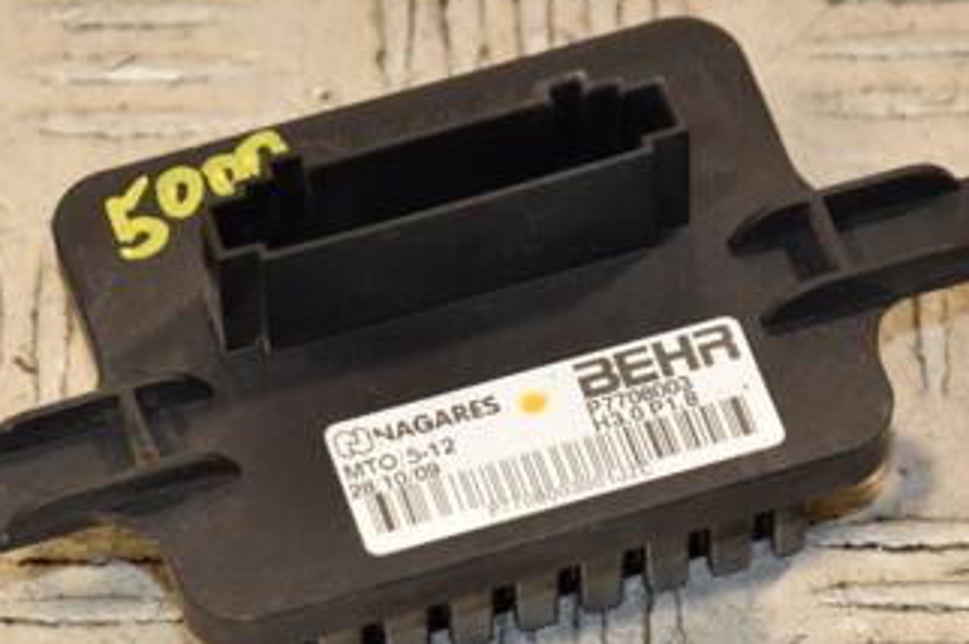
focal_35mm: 294
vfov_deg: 4.7
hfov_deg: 7.0
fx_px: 7904
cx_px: 436
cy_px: 412
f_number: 8
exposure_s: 1/200
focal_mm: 105
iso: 800
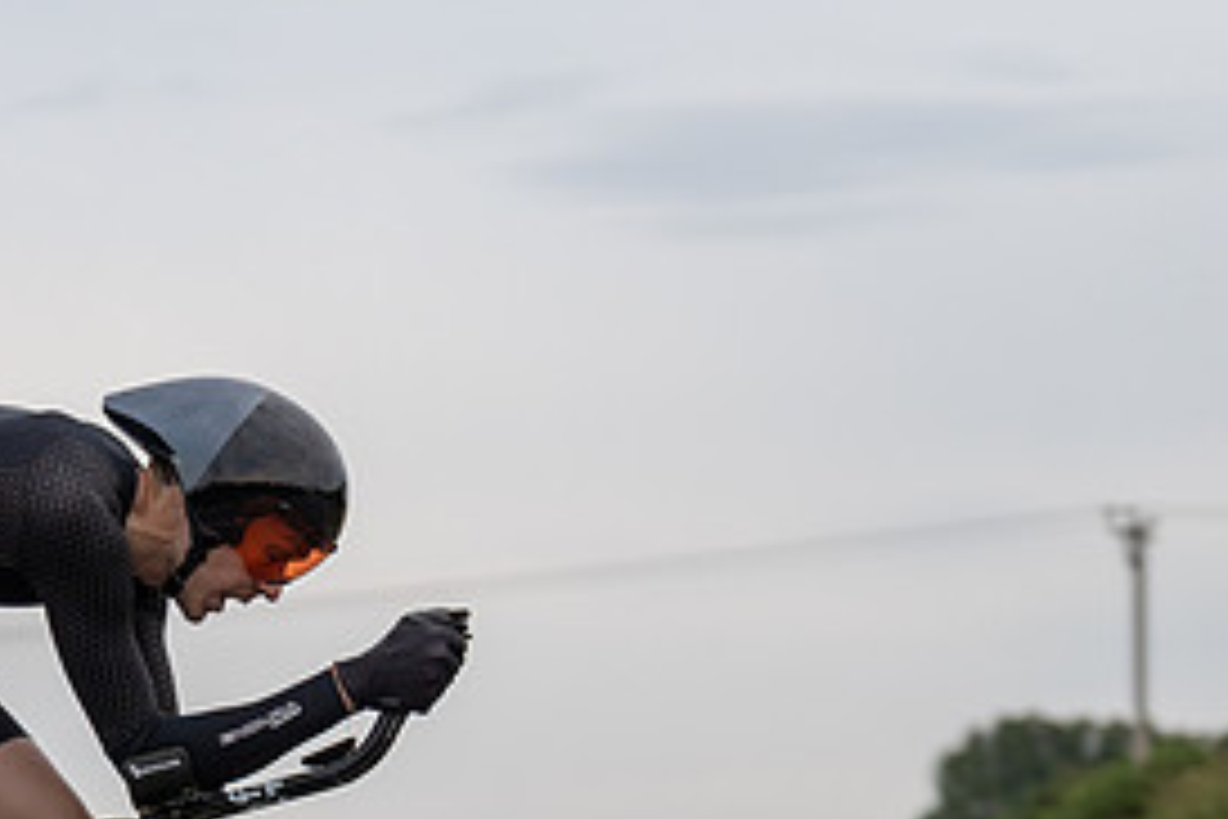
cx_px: 113
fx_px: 5969
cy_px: 805
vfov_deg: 7.8
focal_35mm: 175
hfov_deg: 11.7
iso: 1600
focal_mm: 75
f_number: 3.5
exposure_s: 1/800
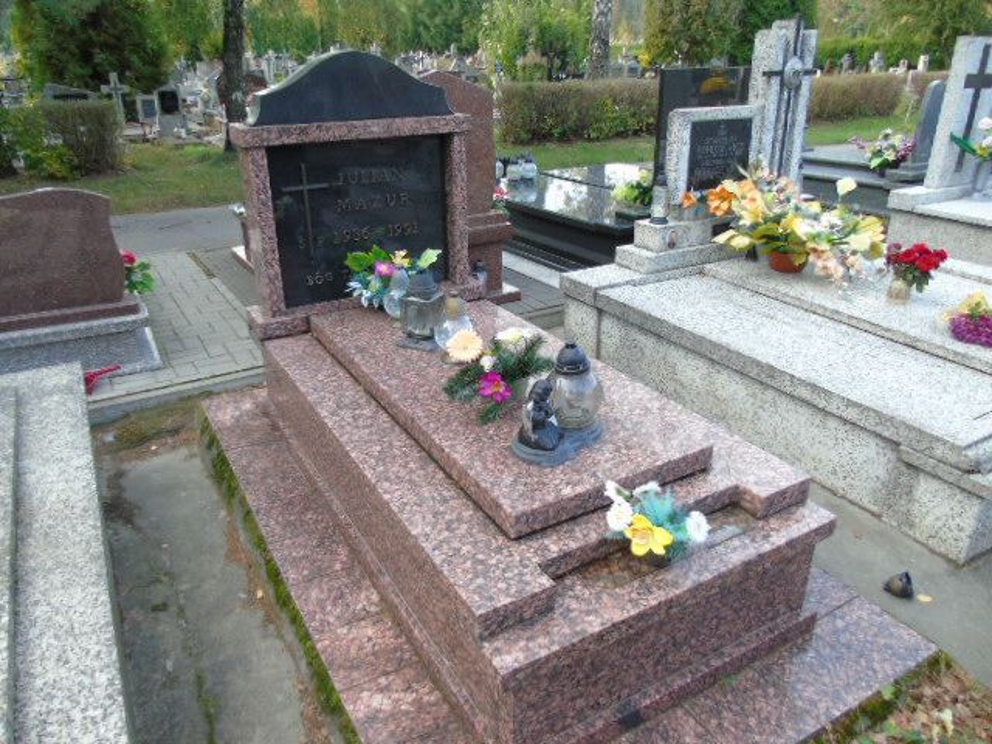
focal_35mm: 25
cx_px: 496
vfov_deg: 54.9
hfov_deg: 69.4
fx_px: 716
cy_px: 372
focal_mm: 4.4
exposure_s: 1/100
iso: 80
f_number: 3.4
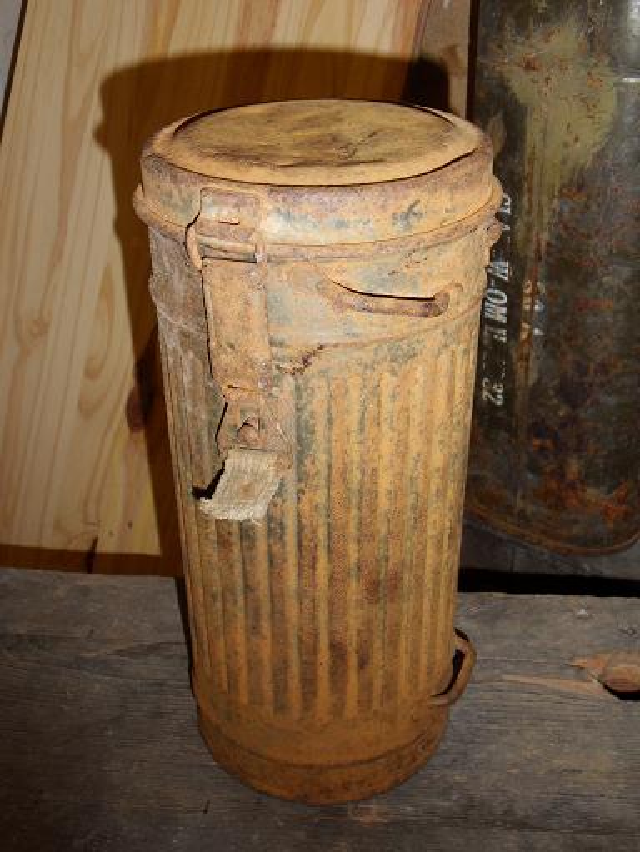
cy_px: 426
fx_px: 1034
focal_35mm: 42
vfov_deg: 44.8
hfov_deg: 34.4
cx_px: 320
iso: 200
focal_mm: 7.6
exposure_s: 1/45
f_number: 4.2
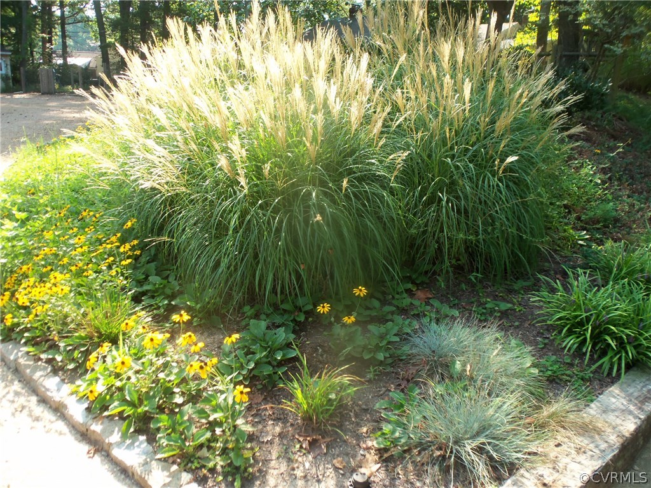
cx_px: 326
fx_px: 545
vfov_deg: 48.2
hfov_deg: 61.7
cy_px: 244
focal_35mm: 29
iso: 80
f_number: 3.4
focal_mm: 5.2
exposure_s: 1/100
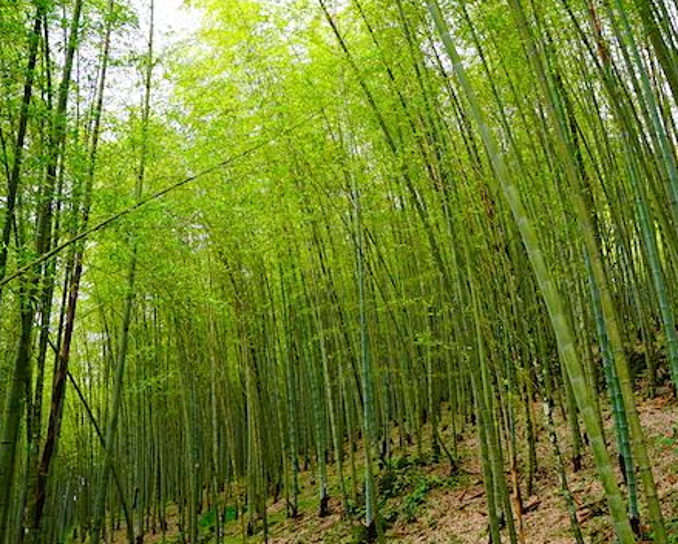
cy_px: 188
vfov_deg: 41.8
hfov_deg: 51.3
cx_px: 388
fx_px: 703
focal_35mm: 35
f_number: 5.6
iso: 200
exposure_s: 1/100
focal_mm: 16
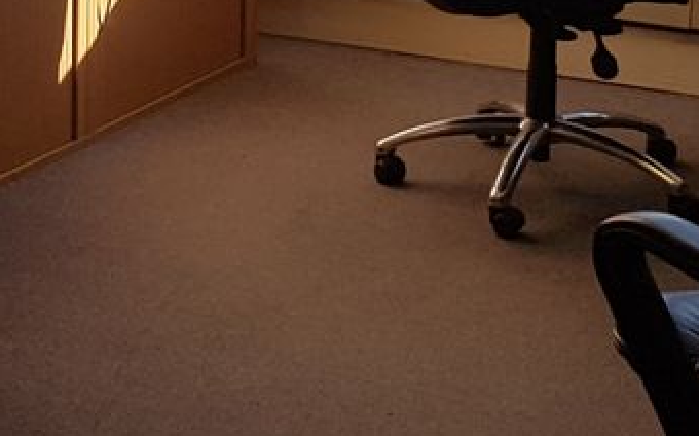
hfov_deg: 23.0
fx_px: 1713
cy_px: -178
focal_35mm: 90
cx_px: 282
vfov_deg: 13.8
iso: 40
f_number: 1.7
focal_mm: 4.2
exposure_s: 1/692
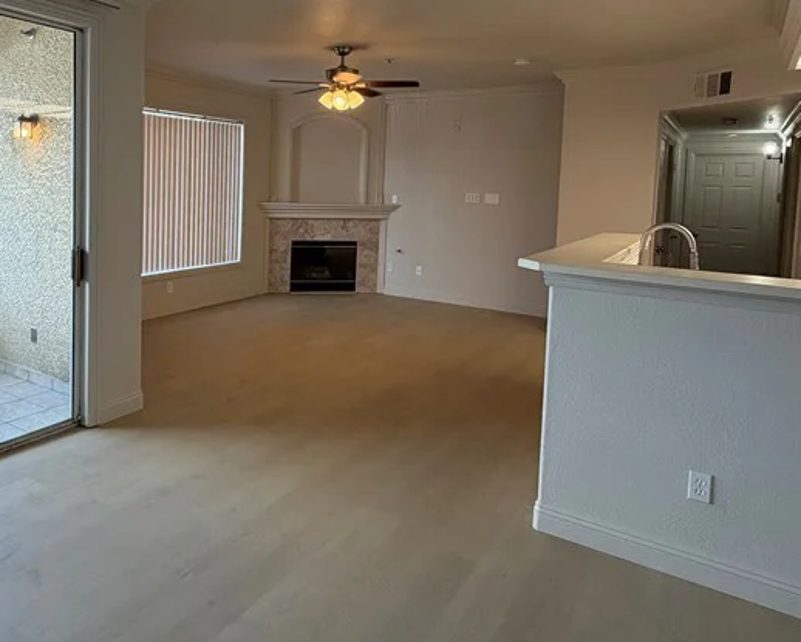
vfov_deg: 52.3
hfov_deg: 61.8
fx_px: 640
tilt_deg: -3.8
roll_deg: -1.3
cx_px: 241
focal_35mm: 27
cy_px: 220
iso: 125
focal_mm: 2.22
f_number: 2.2
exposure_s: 1/120
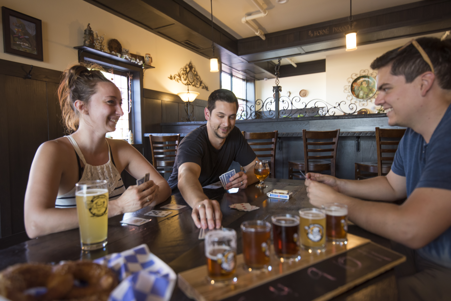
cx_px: 226
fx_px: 288
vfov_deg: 55.1
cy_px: 150
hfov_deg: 76.1
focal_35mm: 23
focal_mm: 23
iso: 800
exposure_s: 1/50
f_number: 3.2
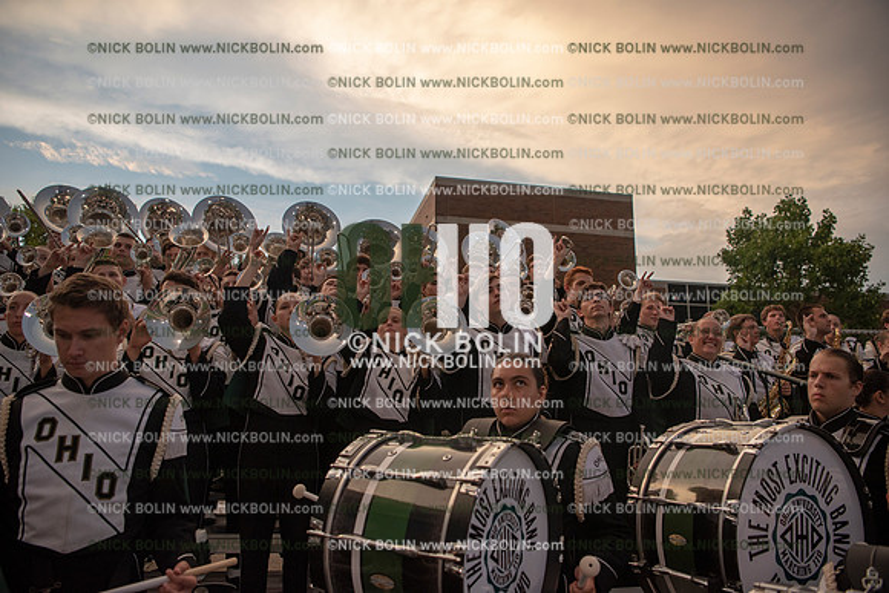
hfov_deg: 73.7
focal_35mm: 24
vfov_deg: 53.2
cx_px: 444
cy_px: 296
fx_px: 593
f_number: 3.2
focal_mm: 24
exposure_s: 1/1250
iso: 800
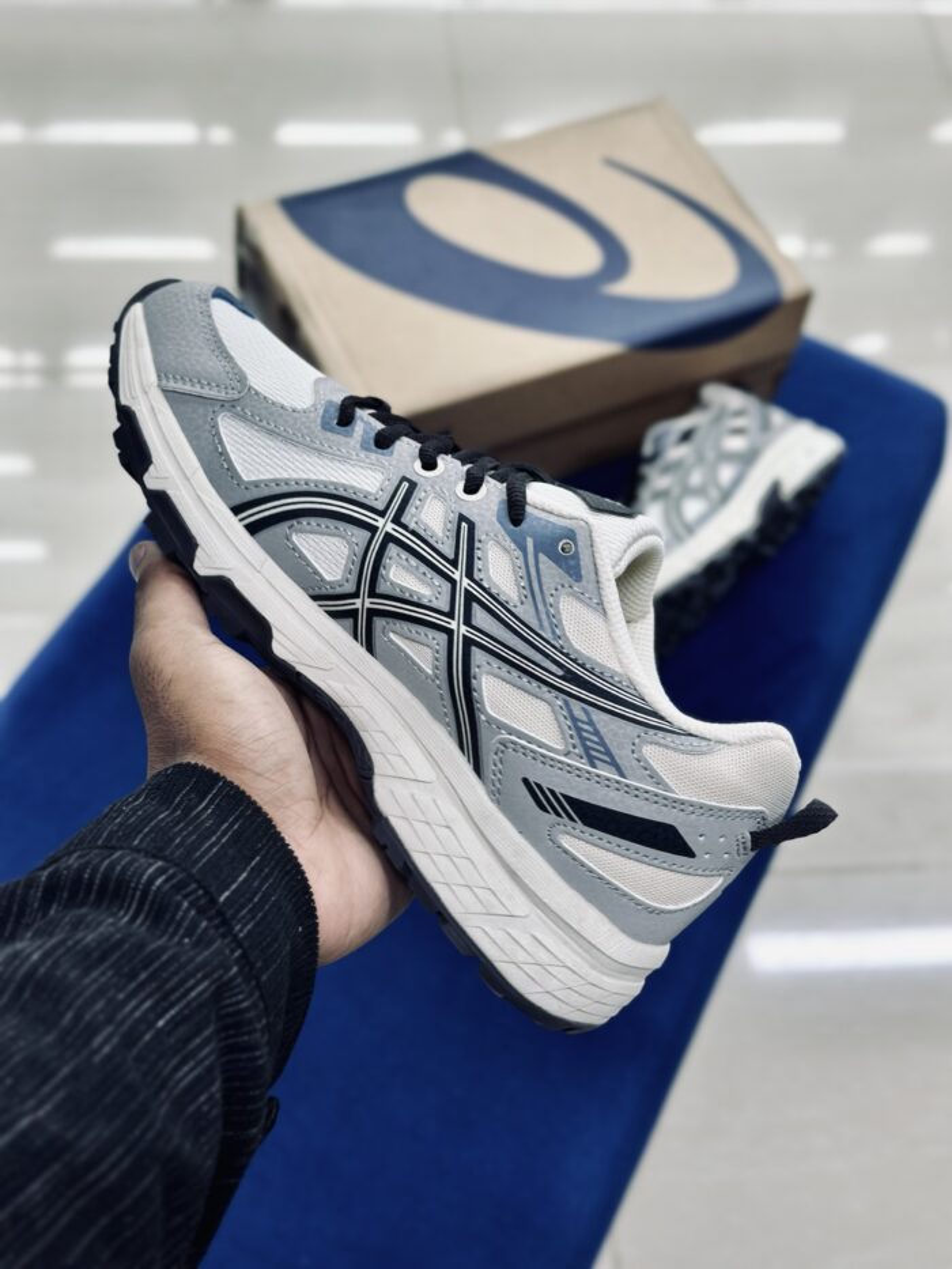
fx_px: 1760
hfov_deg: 30.3
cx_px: 476
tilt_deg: -54.7
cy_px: 634
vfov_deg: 39.7
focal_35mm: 48
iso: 80
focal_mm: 6.86
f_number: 1.78
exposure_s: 1/100
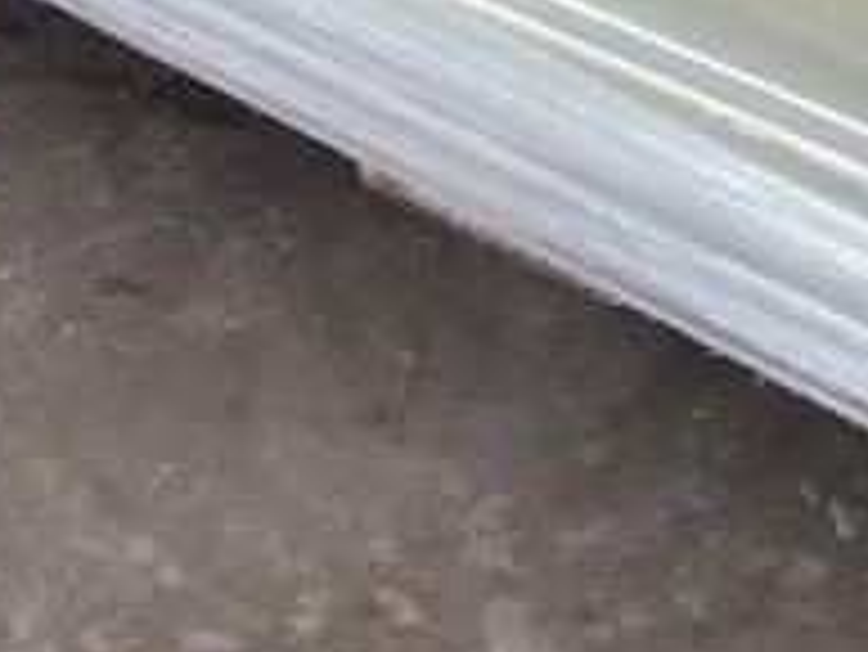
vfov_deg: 8.9
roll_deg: -0.4
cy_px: -913
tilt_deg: -24.6
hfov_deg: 13.0
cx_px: 819
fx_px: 3764
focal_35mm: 150
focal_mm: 4.15
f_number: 2.2
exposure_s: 1/100
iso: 64
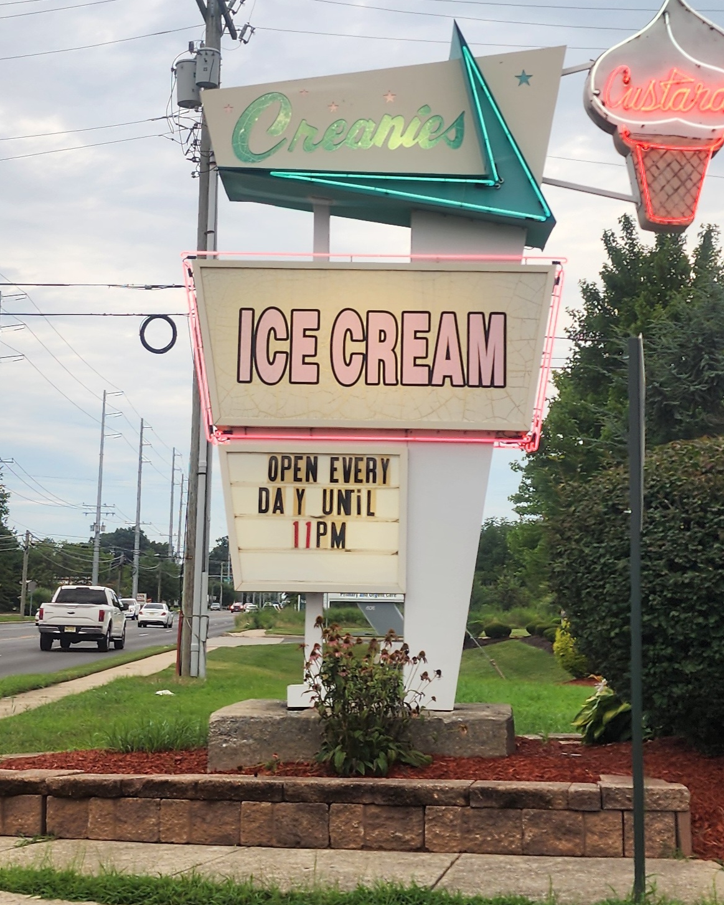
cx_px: 362
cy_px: 448
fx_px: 643
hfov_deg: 58.8
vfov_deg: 70.3
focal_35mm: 24
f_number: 1.8
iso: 16
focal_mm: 6.4
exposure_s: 1/182
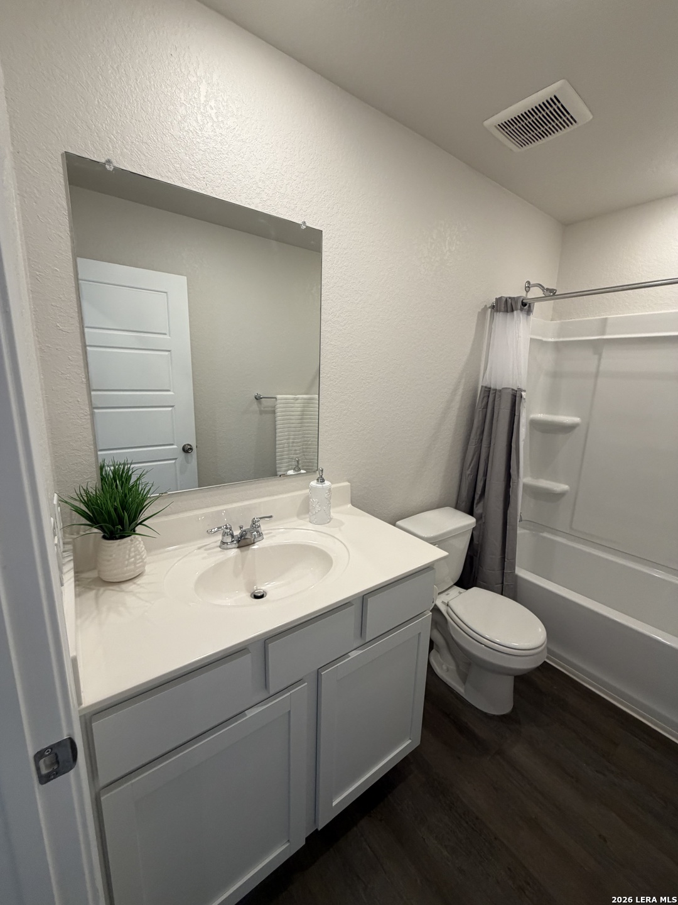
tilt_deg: -9.5
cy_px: 452
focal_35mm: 14
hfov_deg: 85.7
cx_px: 339
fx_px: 366
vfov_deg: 102.1
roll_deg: -0.4
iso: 200
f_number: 2.2
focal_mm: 2.22
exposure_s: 1/120
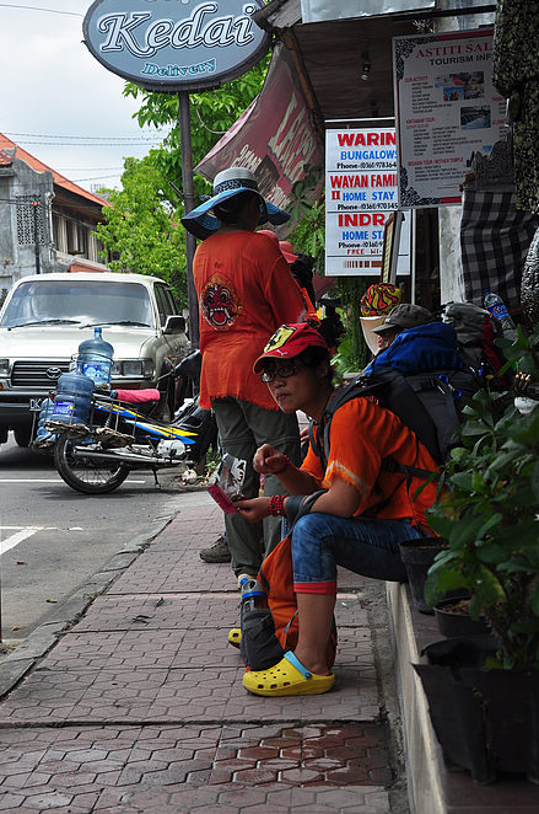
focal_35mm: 68
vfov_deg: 29.7
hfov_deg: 19.9
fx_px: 1533
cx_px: 277
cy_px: 424
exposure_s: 1/320
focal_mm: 40
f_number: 8
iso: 200
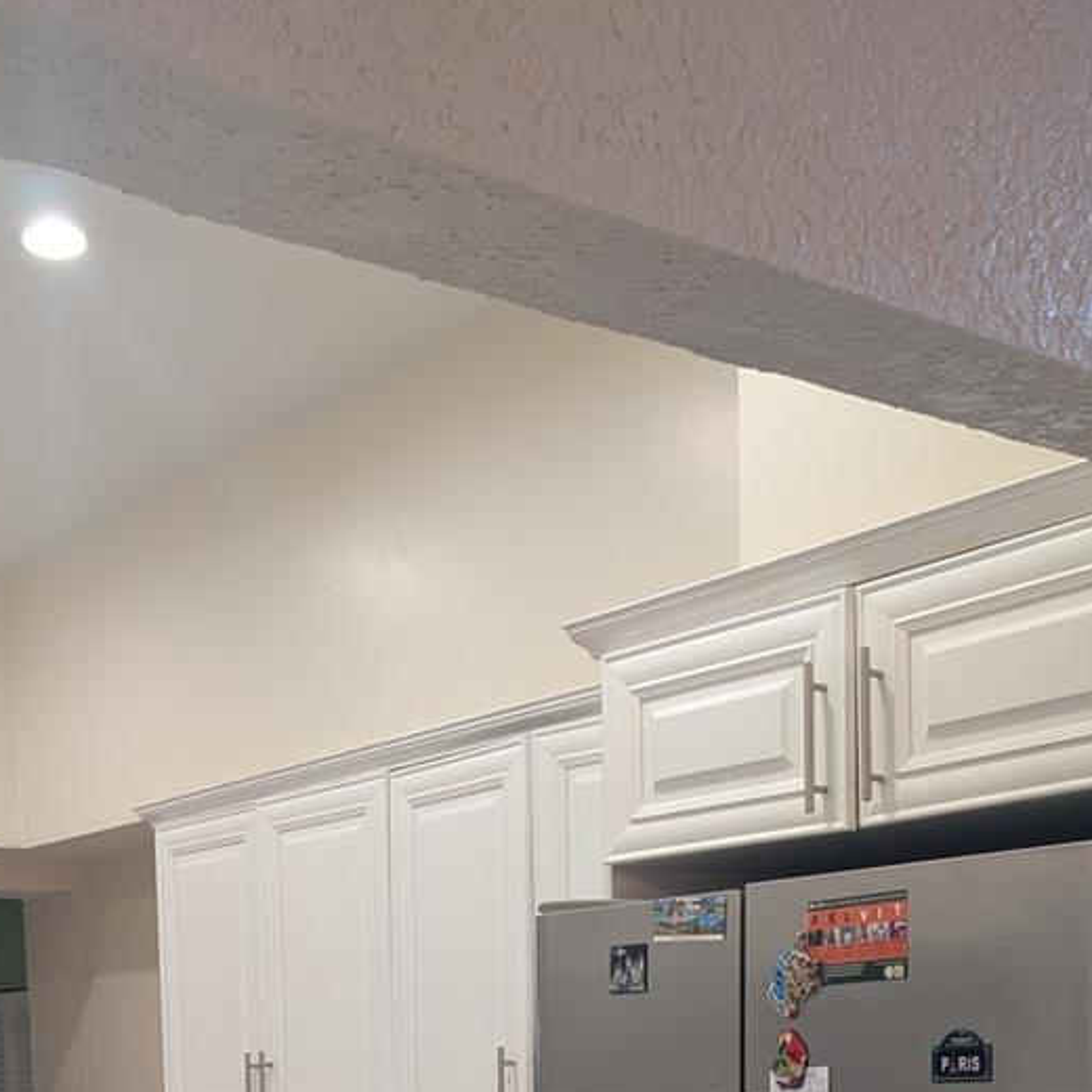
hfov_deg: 34.3
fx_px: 1749
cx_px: 348
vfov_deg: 30.7
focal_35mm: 49
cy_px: 1218
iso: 55
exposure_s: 1/24
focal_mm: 6.9
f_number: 1.68
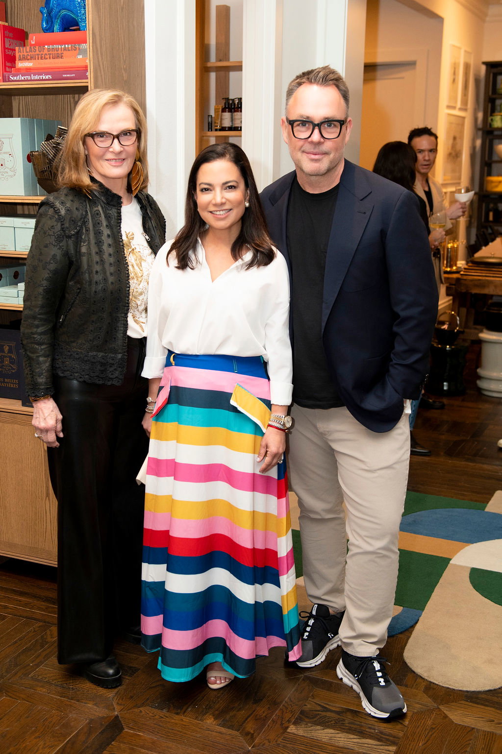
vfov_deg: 50.7
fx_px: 796
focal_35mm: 38
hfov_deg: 35.0
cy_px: 377
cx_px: 251
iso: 1600
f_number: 3.5
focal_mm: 38
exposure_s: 1/200
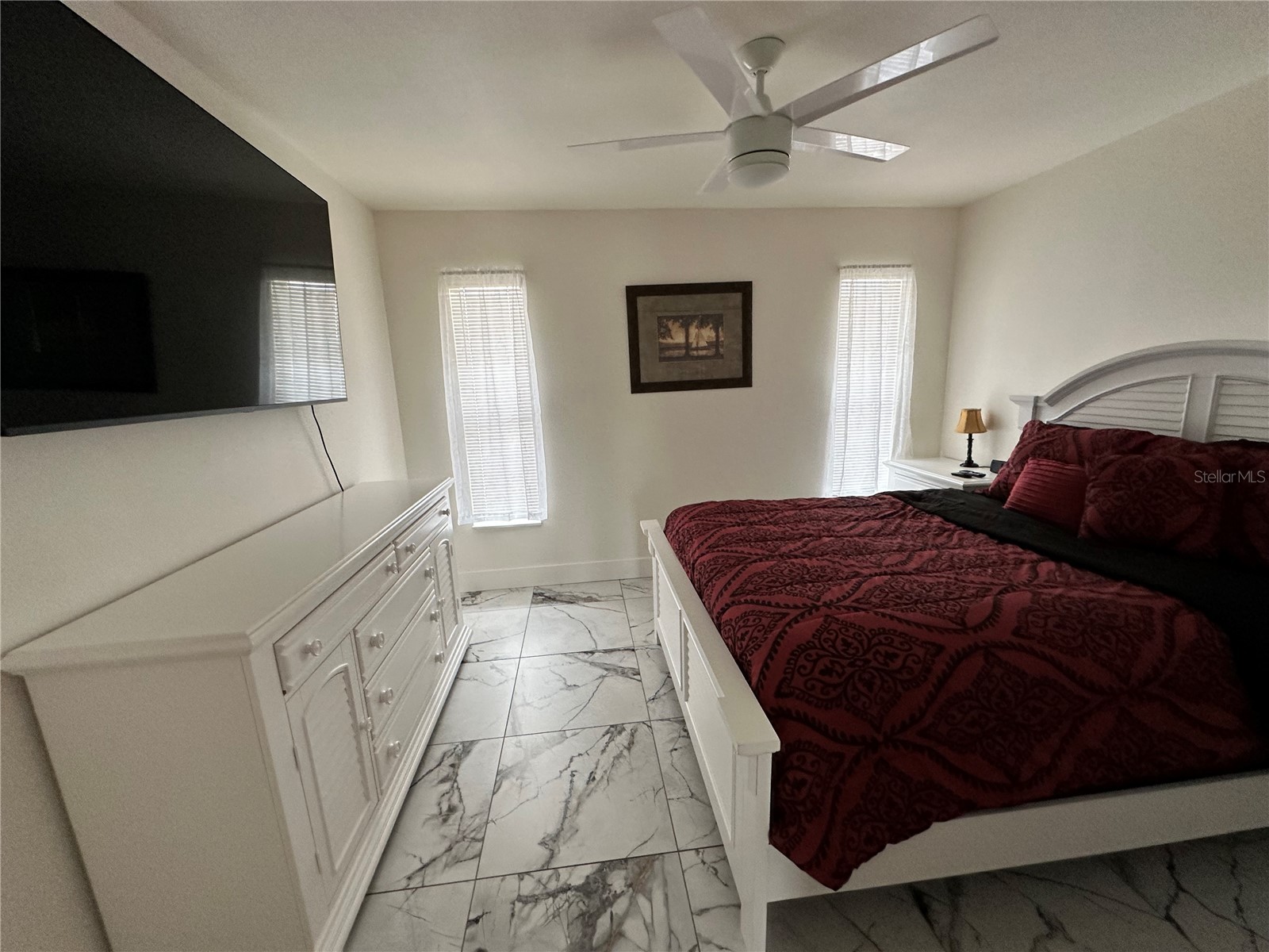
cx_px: 634
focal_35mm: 14
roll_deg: +2.0
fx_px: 513
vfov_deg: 85.7
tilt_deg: -10.1
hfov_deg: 102.1
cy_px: 476
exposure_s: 1/120
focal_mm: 2.22
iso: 200
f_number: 2.2
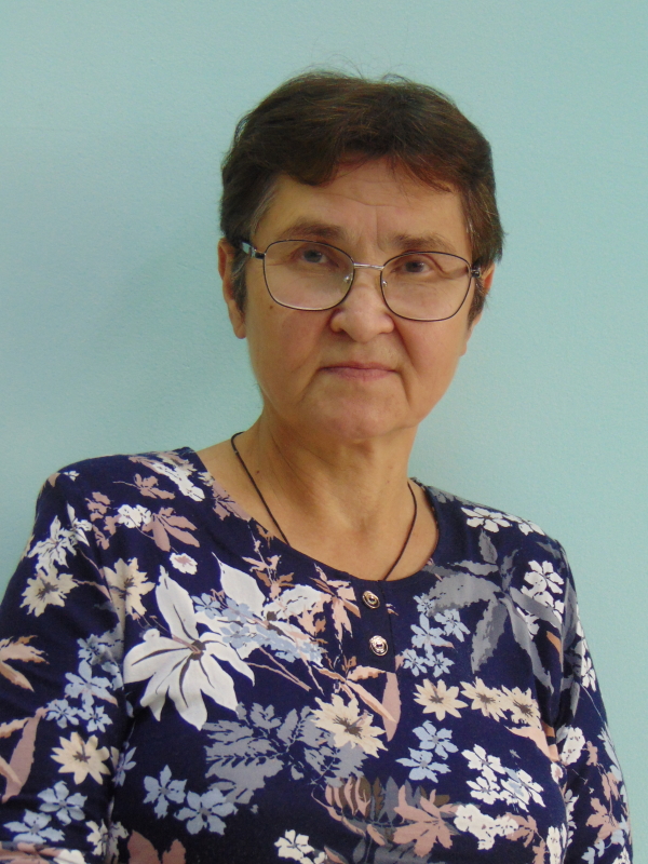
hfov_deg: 20.7
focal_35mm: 71
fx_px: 1772
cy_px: 432
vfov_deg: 27.4
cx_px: 324
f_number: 3.7
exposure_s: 1/30
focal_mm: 12.8
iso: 200
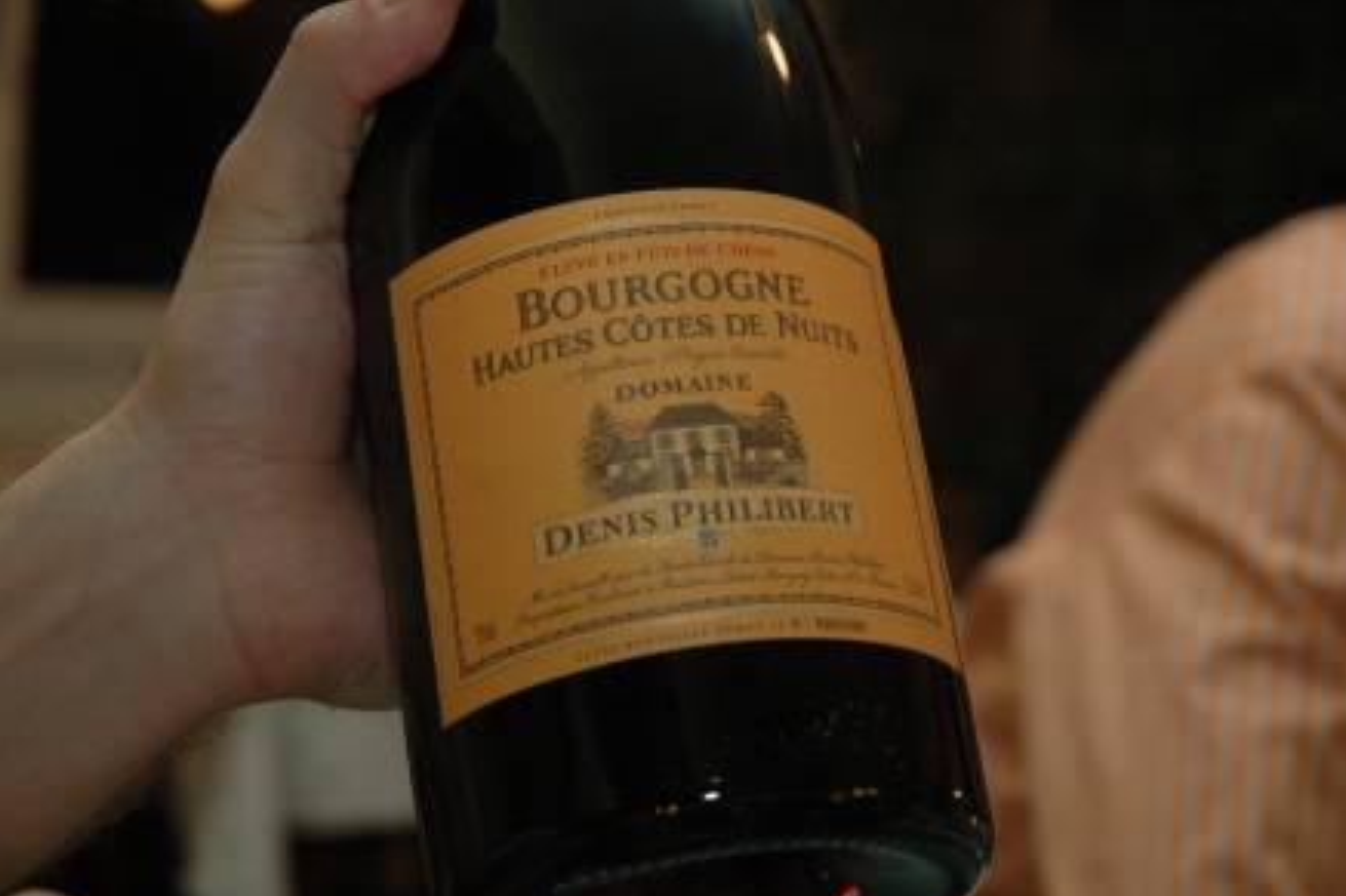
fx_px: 4036
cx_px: 684
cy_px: 457
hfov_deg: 18.9
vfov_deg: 12.7
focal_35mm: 108
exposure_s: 1/60
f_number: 5.6
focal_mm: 70
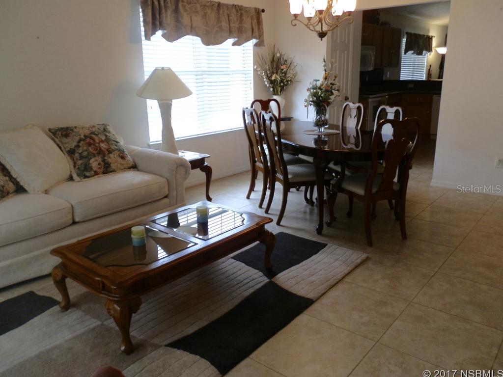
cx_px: 252
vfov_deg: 49.7
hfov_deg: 63.4
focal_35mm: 28
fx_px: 407
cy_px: 188
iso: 80
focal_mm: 5
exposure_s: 1/30
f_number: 3.1
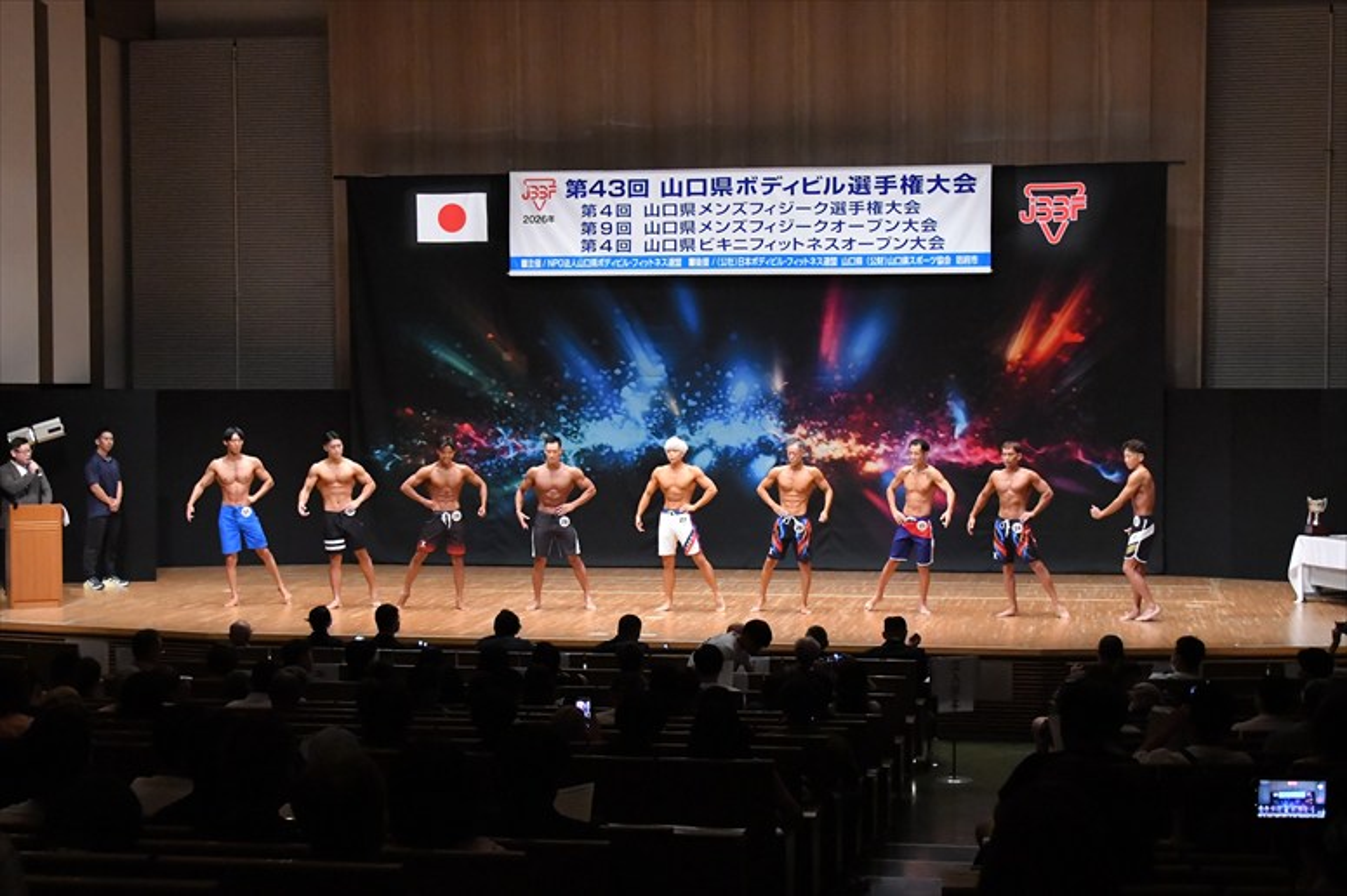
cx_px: 674
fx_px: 2244
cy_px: 448
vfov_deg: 22.6
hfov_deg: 33.4
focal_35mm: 60
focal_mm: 40
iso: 8000
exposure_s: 1/400
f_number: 5.6
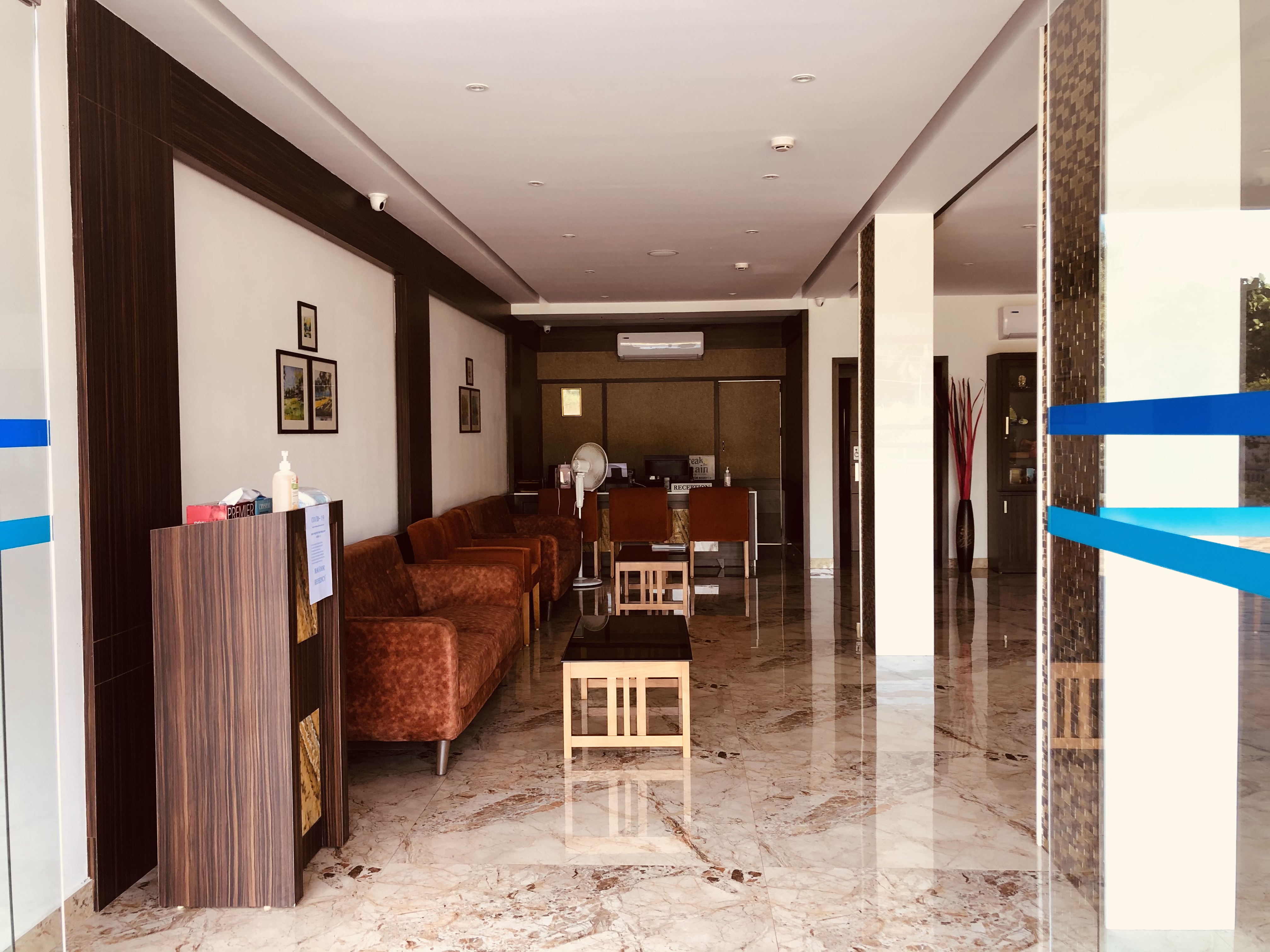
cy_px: 476
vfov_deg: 49.7
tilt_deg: -2.5
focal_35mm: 28
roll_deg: -0.3
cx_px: 635
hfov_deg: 63.4
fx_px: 1027
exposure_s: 1/40
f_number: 1.8
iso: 25
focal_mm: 3.99
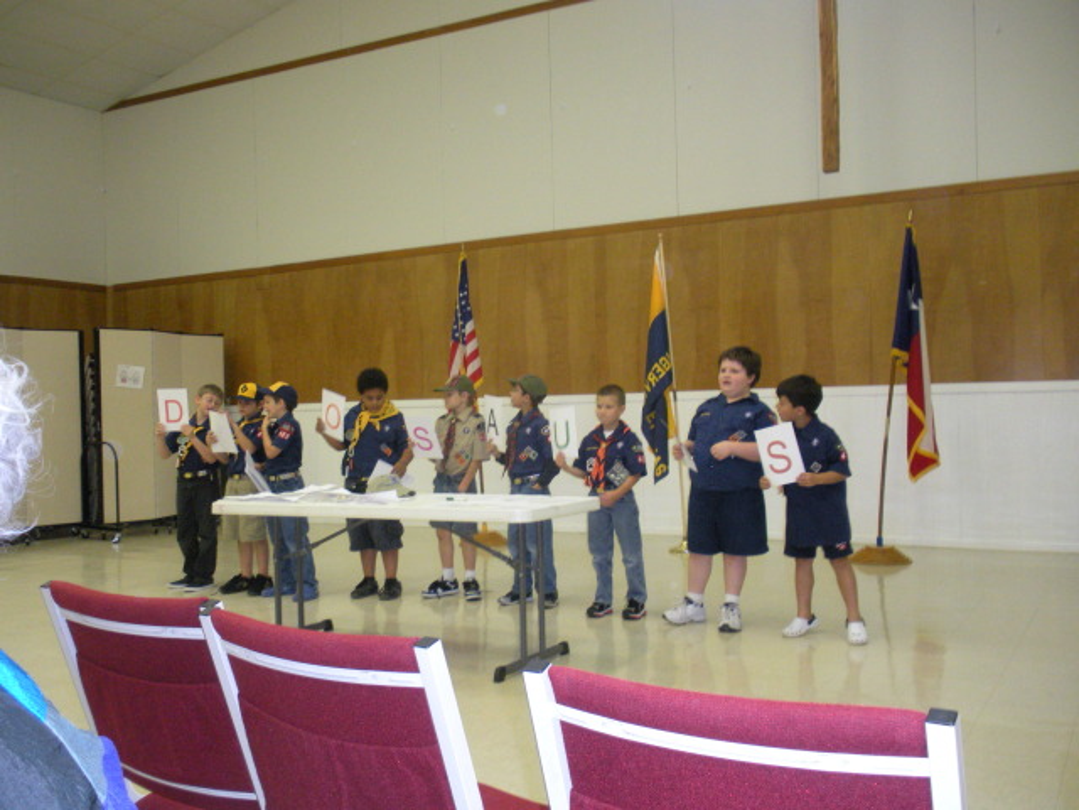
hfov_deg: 51.4
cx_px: 540
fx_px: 1122
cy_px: 405
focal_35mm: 36
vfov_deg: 39.7
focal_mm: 6.3
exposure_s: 1/35.7
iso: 337
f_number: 3.5
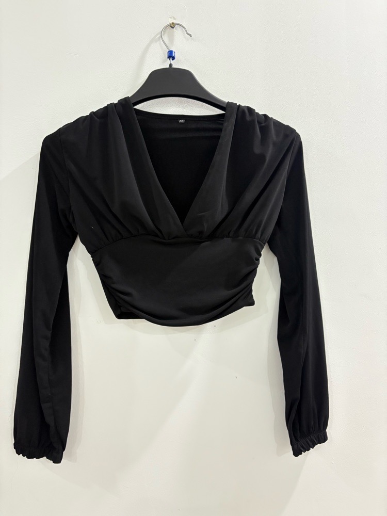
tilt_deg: -1.6
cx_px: 194
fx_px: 388
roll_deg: -0.2
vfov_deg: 67.3
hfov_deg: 53.1
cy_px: 258
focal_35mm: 26
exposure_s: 1/25
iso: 500
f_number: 1.6
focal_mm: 5.96
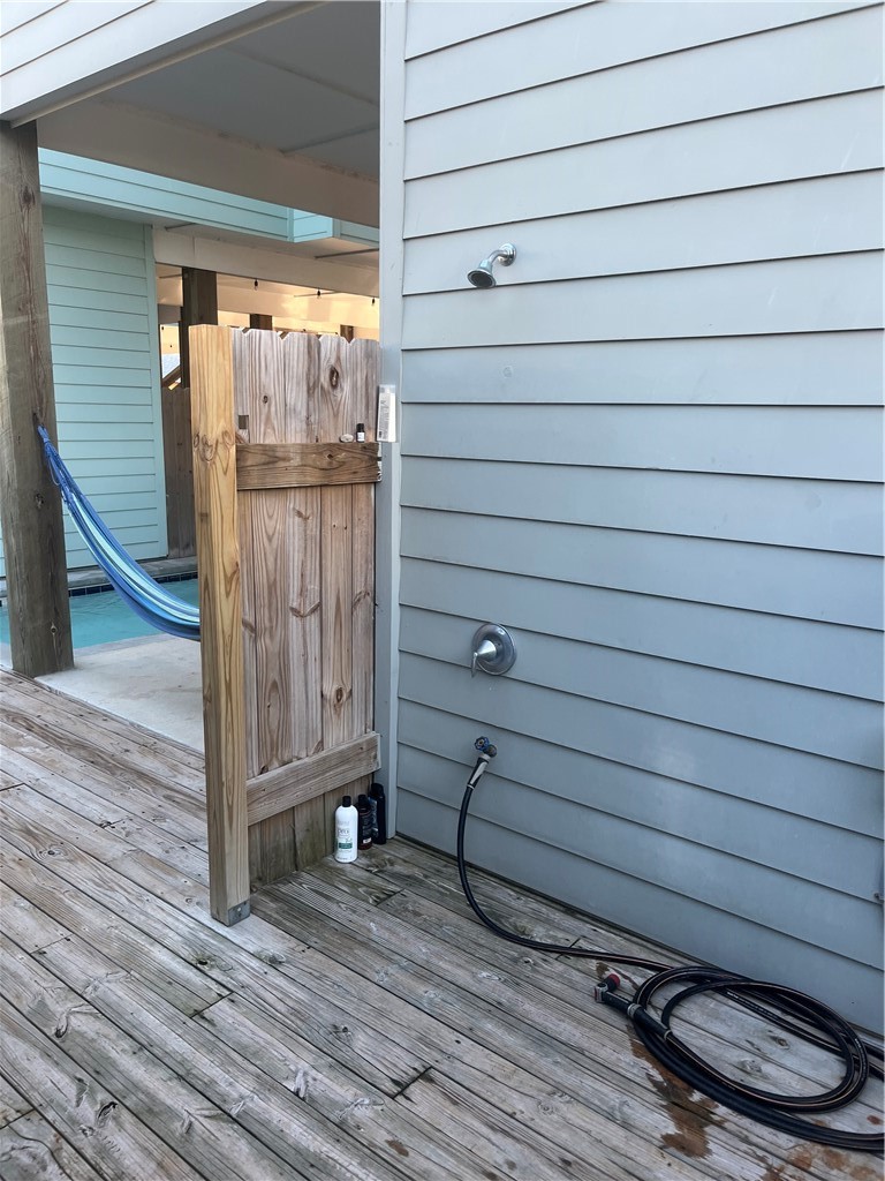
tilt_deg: -13.6
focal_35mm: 26
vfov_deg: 67.3
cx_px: 442
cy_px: 590
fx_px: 886
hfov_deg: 53.1
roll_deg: -0.5
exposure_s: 1/122
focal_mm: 5.1
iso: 40
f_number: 1.6
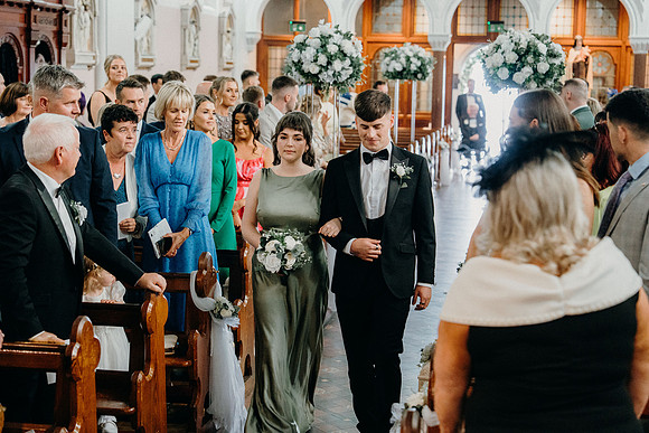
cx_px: 324
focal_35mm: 67
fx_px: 1208
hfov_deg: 30.1
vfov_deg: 20.3
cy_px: 216
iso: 5000
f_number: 3.5
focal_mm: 67
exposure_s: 1/160
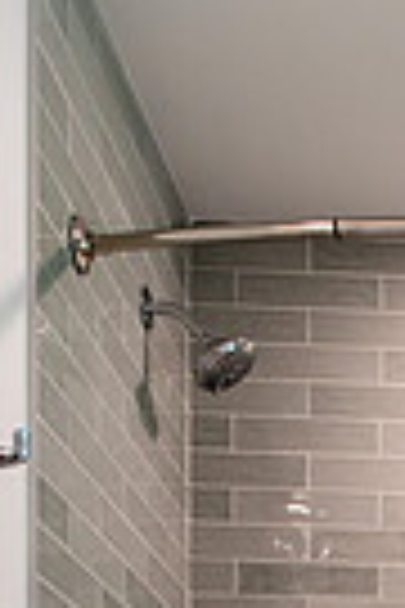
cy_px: 1004
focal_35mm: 80
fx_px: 1350
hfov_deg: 15.8
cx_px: 598
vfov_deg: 20.3
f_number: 5
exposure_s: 1/80
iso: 1000
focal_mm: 24
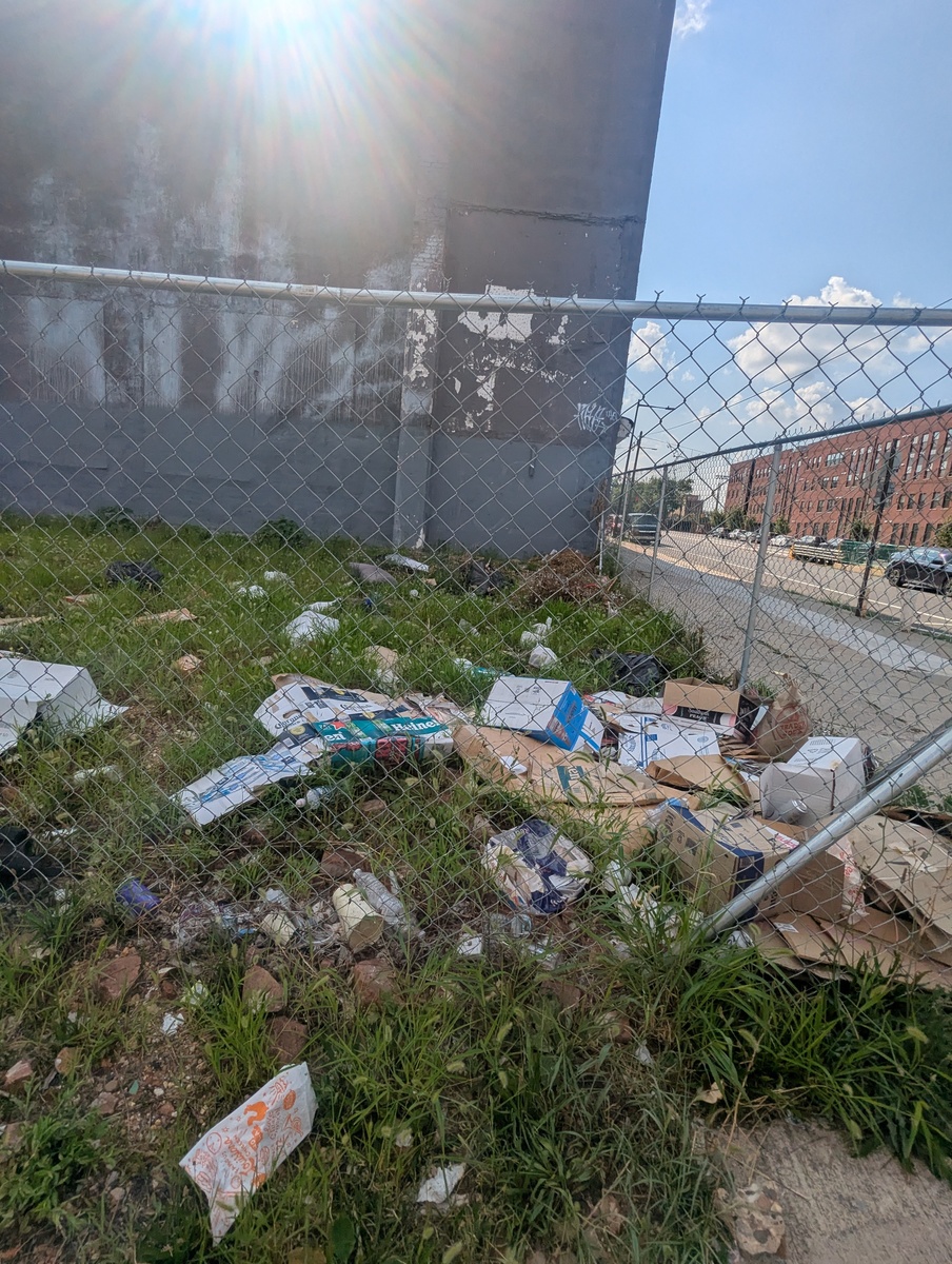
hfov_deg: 78.3
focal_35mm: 16
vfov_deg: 94.4
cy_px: 632
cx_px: 476
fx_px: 585
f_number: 2.2
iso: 47
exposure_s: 1/3003
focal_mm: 2.35
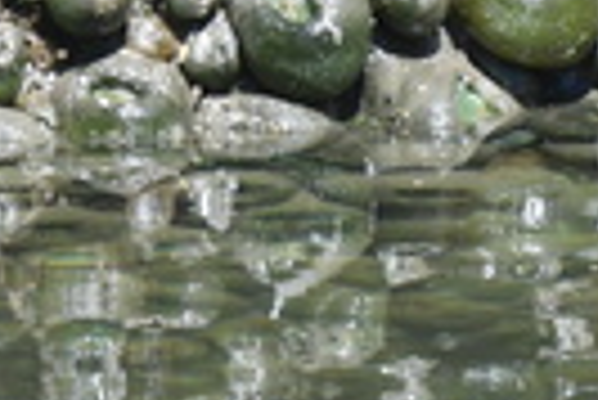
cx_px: 611
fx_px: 22449
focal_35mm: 1350
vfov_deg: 1.0
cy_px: -252
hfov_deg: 1.5
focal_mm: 200
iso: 1600
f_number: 13
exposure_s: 1/640
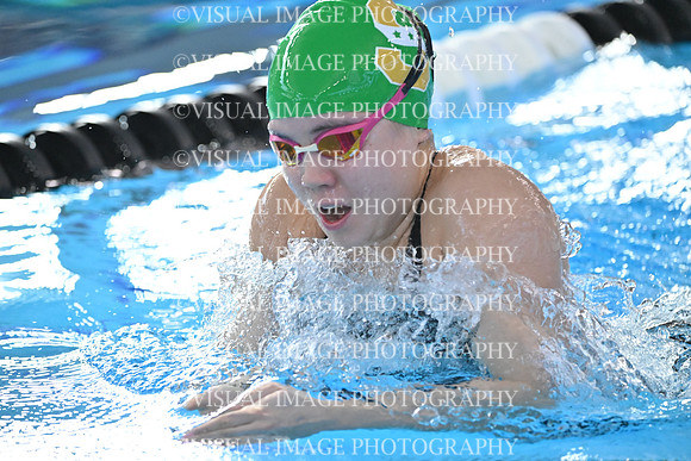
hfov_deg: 6.6
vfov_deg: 4.4
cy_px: 230
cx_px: 346
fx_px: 5951
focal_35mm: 310
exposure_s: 1/1000
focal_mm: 310
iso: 6400
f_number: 6.3
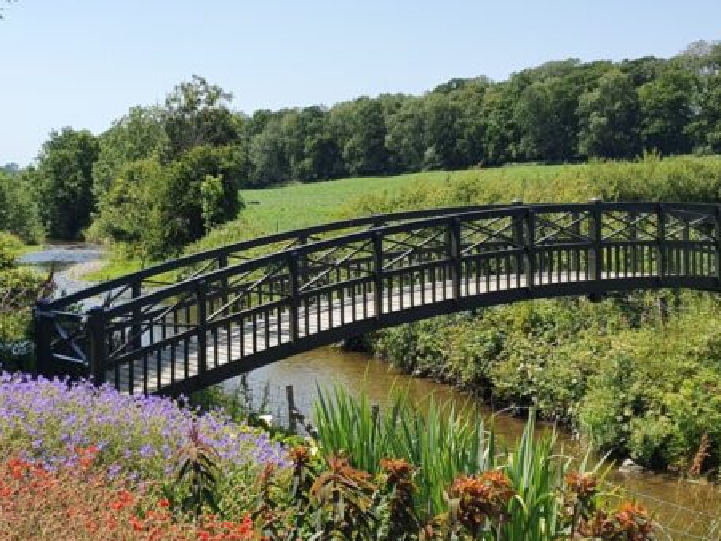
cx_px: 229
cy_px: 229
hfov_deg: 32.4
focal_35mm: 59
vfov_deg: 24.8
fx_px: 1229
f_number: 2.4
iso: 50
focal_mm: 4.32
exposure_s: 1/3144
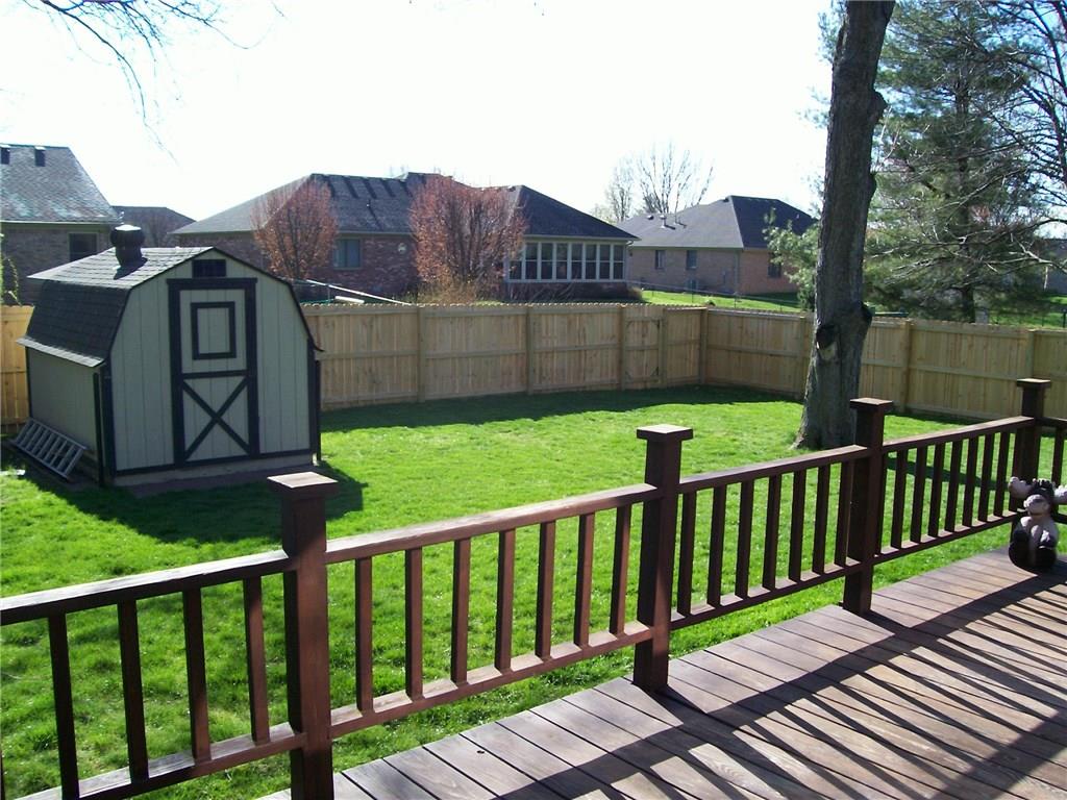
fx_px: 1048
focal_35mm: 34
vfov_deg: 41.8
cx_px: 534
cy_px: 400
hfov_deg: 54.0
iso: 80
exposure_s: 1/607
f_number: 2.7
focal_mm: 5.6
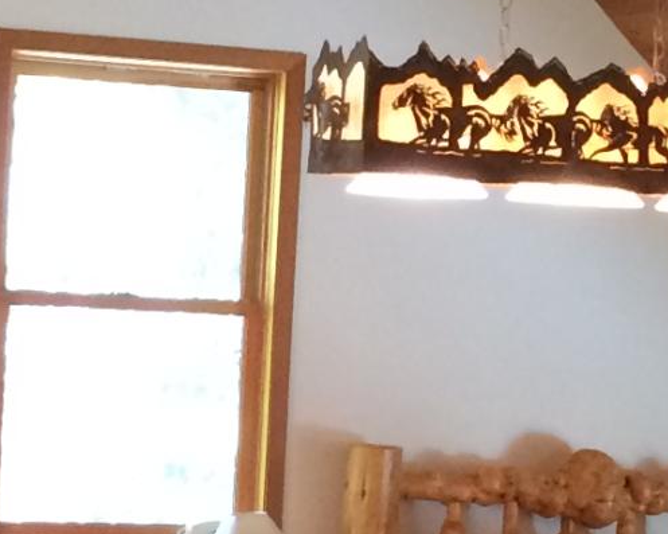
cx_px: 567
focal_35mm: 171
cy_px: 243
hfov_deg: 11.2
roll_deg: -3.4
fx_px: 3379
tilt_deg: +2.4
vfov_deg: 9.0
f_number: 2.2
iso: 200
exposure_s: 1/30
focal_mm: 4.15
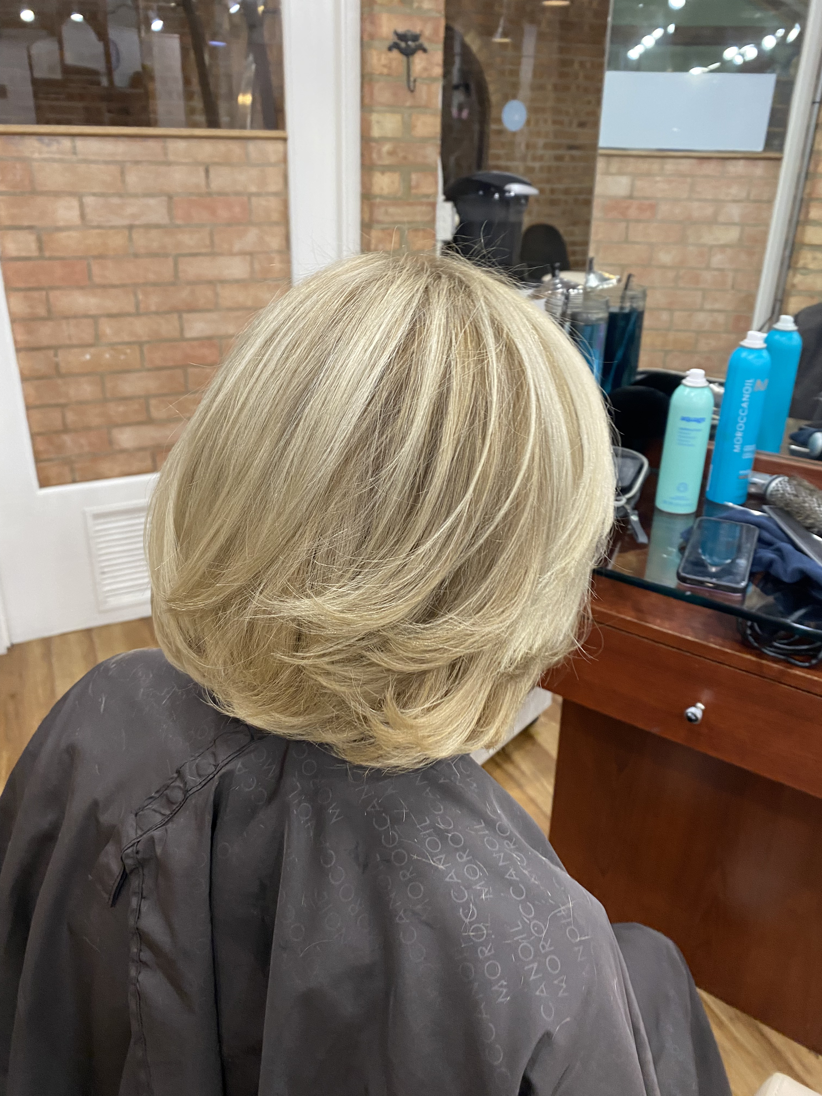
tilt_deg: -24.9
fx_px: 823
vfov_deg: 67.3
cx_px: 411
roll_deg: -1.6
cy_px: 548
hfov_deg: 53.1
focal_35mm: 26
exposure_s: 1/60
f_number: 1.8
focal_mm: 4.25
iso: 125
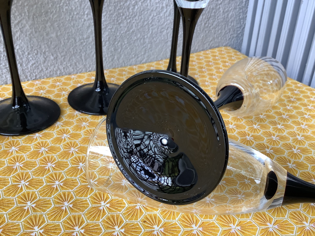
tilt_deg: -28.5
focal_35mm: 31
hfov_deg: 58.4
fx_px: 282
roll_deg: -2.0
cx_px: 158
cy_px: 118
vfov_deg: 45.4
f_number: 2.4
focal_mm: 3.3
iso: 200
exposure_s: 1/60
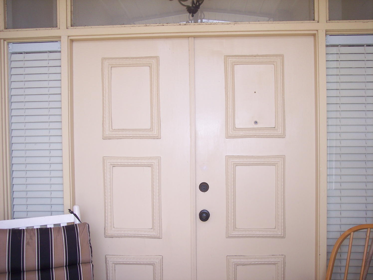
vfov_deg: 36.8
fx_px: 420
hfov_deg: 47.9
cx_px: 186
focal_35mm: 39
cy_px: 140
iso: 100
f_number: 3.4
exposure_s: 1/60
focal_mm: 8
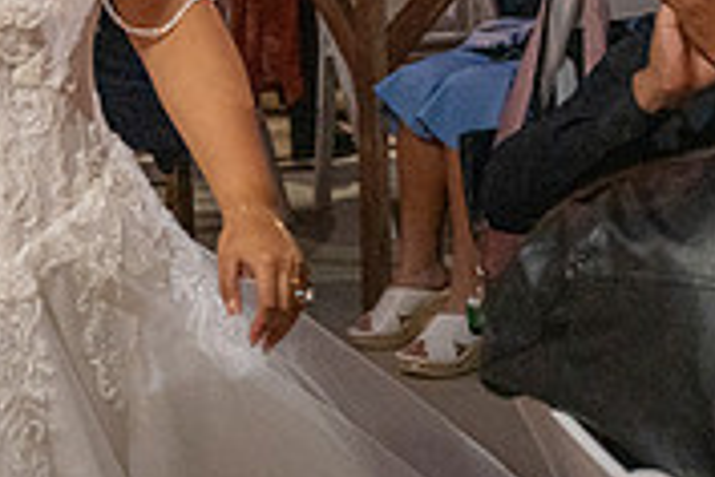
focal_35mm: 151
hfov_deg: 12.9
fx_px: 2999
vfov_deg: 8.9
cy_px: -208
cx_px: -323
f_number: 4
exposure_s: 1/250
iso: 4000
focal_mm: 46
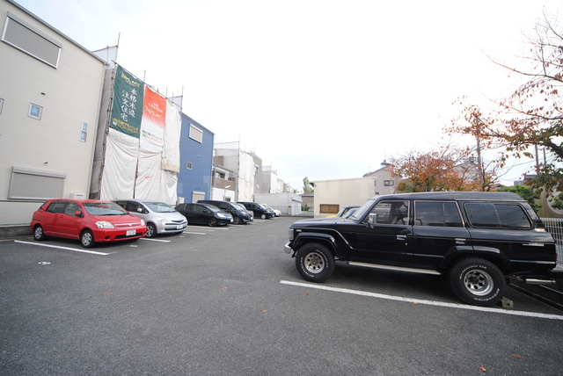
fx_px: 188
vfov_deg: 90.1
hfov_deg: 112.6
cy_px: 188
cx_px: 282
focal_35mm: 12
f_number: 5.6
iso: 200
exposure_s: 1/125
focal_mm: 8
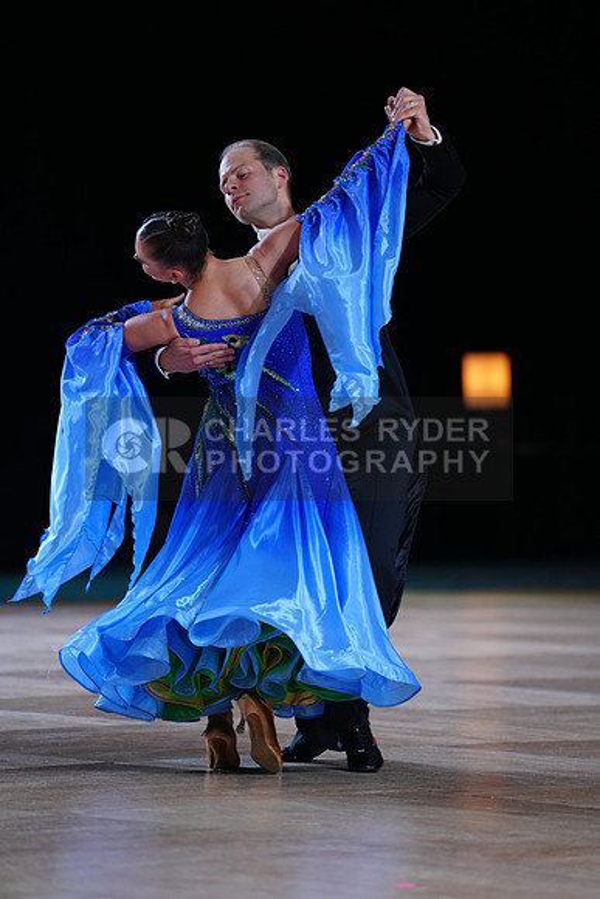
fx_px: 4997
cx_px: 300
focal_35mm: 200
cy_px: 450
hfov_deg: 6.9
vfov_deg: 10.3
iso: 640
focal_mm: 200
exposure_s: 1/500
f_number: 2.8
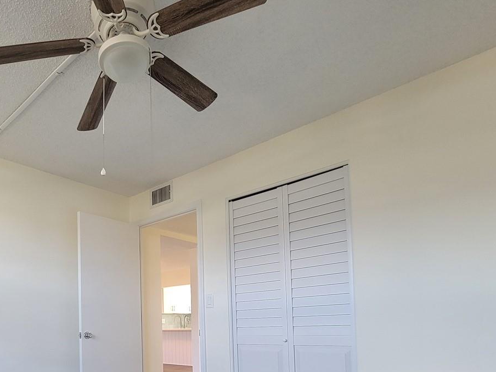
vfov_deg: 53.4
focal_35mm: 23
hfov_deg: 68.8
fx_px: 330
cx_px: 120
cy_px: 317
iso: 250
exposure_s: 1/60
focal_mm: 2.2
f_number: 2.2
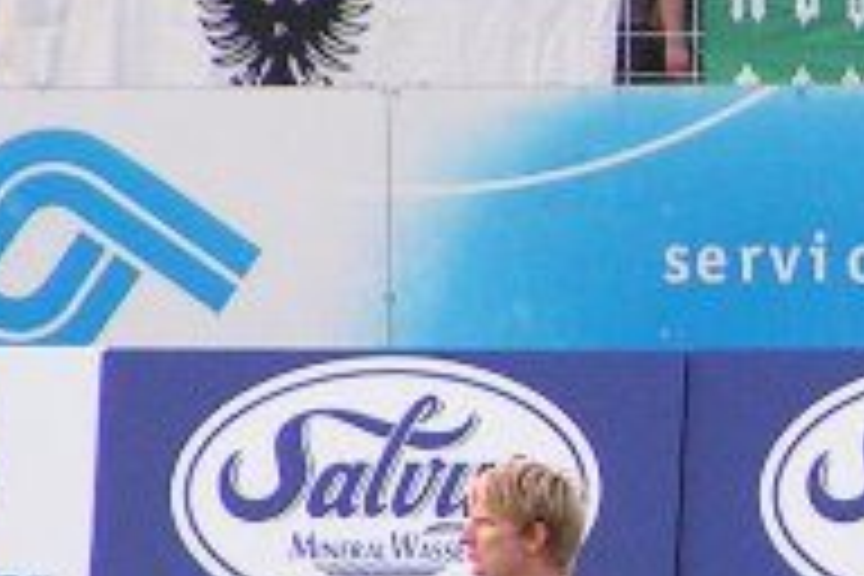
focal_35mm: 1069
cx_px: 1305
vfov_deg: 1.3
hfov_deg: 1.9
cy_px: 292
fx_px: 25654
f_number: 3.5
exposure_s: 1/250
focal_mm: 37.8
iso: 160
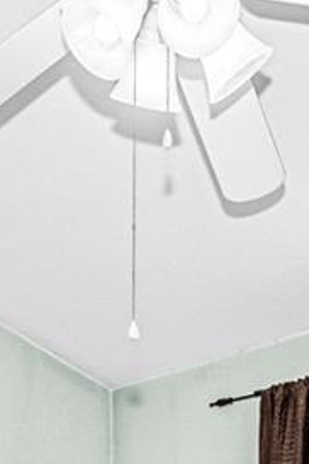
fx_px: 1056
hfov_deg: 16.6
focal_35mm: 82
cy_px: 726
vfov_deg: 20.6
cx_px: 178
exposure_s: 1/50
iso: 250
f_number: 8
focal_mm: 14
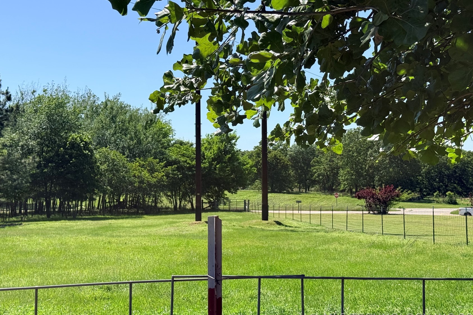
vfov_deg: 23.7
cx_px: 220
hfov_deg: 35.0
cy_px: 125
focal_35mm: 57
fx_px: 749
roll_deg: +0.5
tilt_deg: +2.2
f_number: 1.78
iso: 64
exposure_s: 1/4878
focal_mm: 6.76
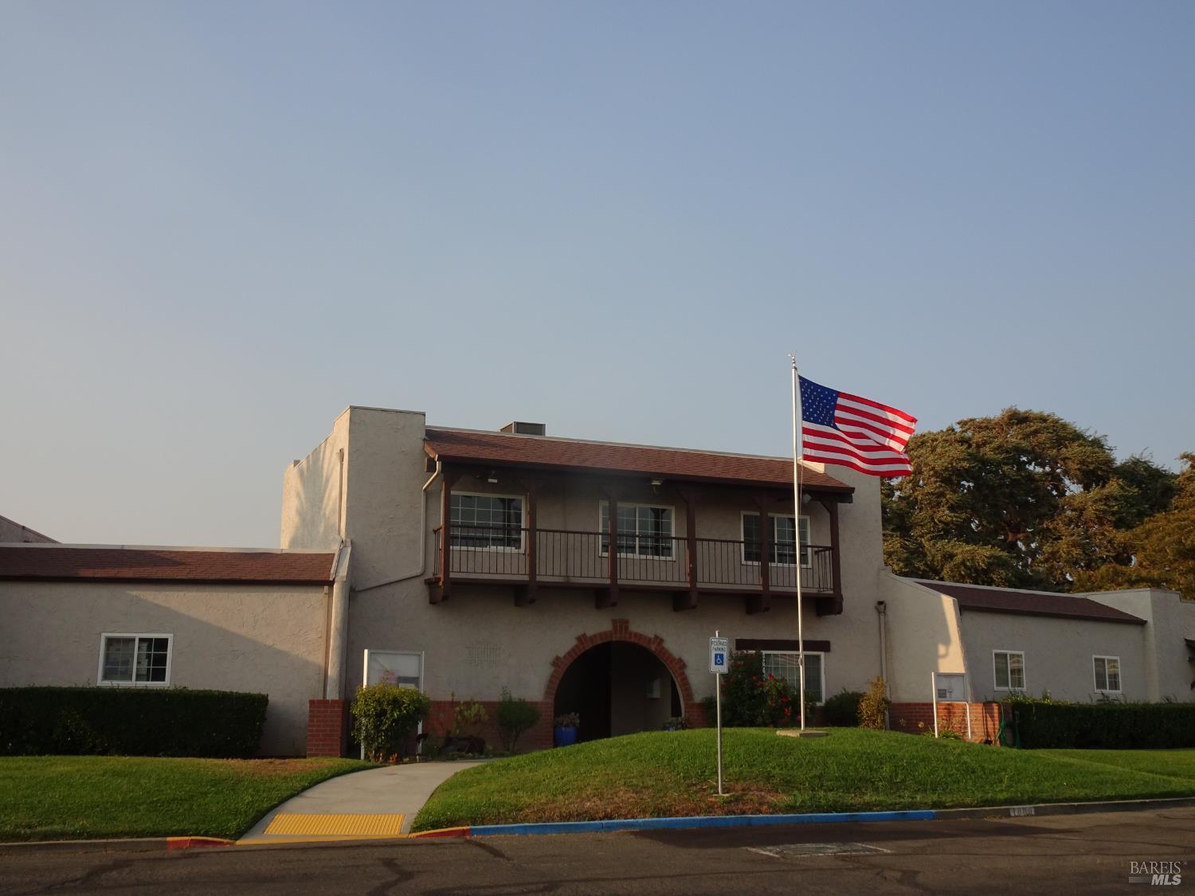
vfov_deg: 39.7
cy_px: 448
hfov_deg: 51.4
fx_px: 1243
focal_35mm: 36
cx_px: 598
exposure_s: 1/400
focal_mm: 6.17
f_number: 5
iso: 80
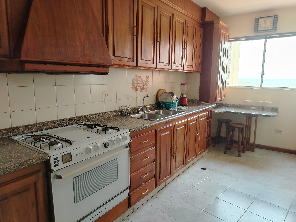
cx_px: 148
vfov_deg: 56.8
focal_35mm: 24
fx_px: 205
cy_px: 111
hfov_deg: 71.6
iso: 353
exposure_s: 1/50
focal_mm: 5.25
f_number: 1.75
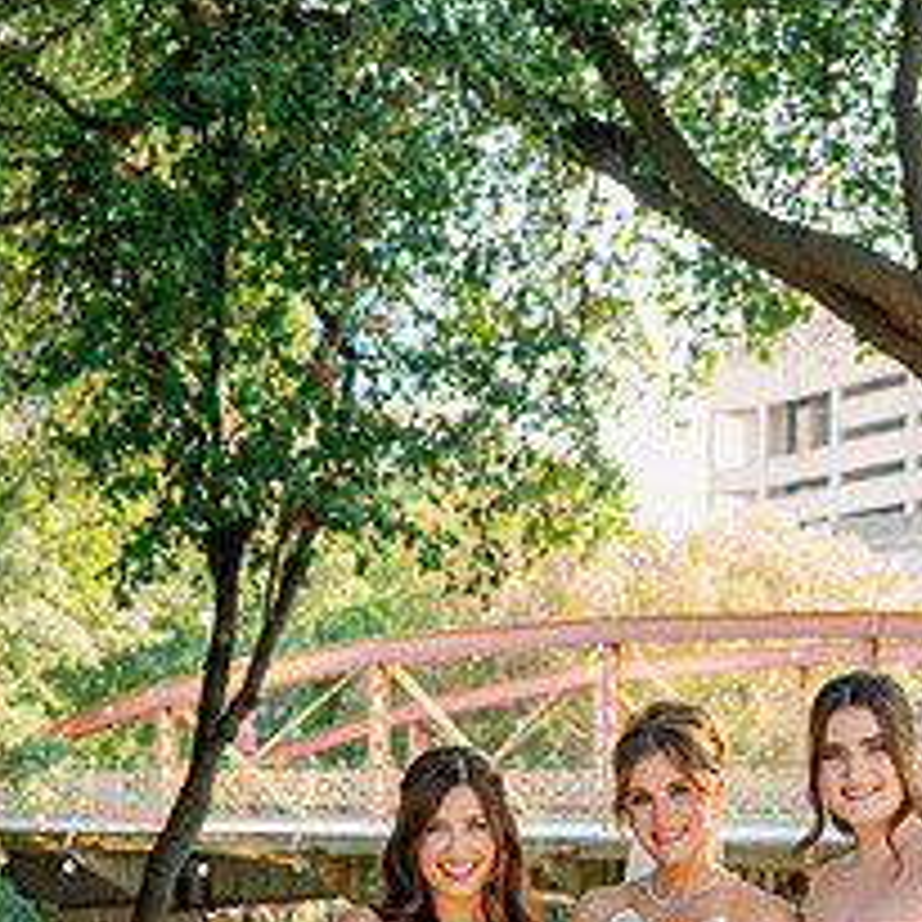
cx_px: 670
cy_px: 1003
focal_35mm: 71
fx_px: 2140
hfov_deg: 24.1
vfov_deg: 22.9
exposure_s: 1/400
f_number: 3.5
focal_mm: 38
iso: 500
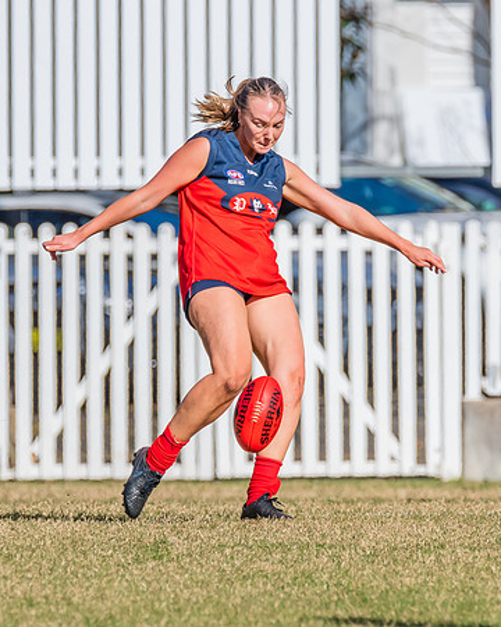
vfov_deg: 1.7
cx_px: 238
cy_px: 263
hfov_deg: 1.4
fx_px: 20882
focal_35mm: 1127
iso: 800
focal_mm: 600
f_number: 11
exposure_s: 1/1600
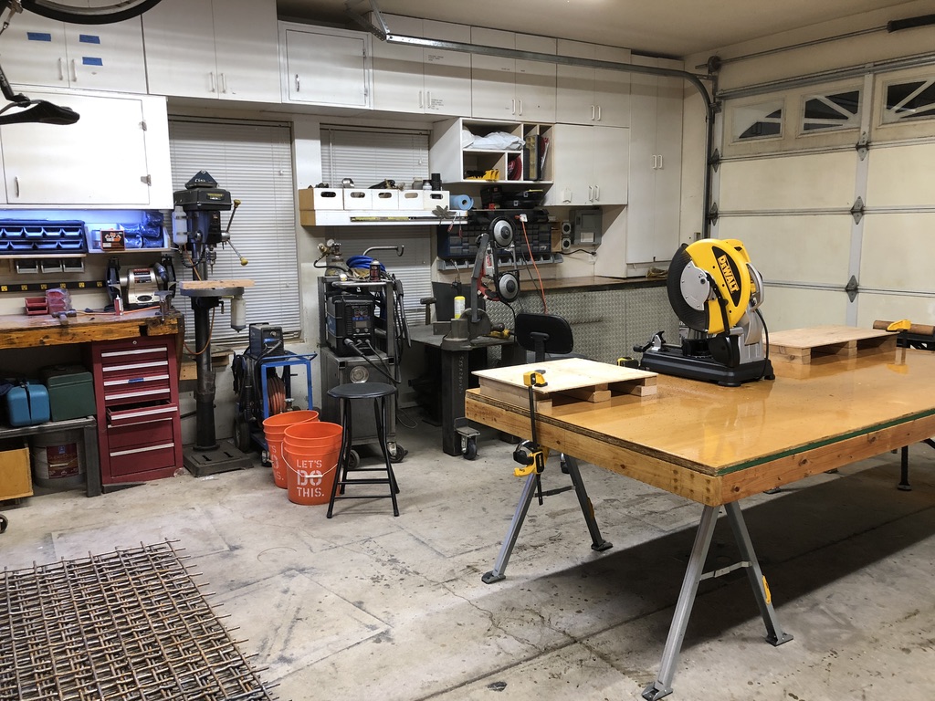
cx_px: 468
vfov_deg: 49.7
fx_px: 756
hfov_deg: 63.4
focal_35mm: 28
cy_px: 350
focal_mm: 4
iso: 40
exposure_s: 1/30
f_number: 1.8
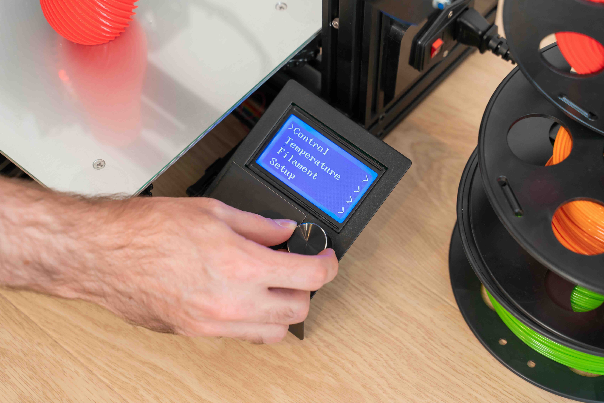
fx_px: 1258
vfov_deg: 18.2
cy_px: 202
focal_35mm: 75
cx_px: 302
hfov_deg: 27.0
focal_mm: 75
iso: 800
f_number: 5
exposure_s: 1/60
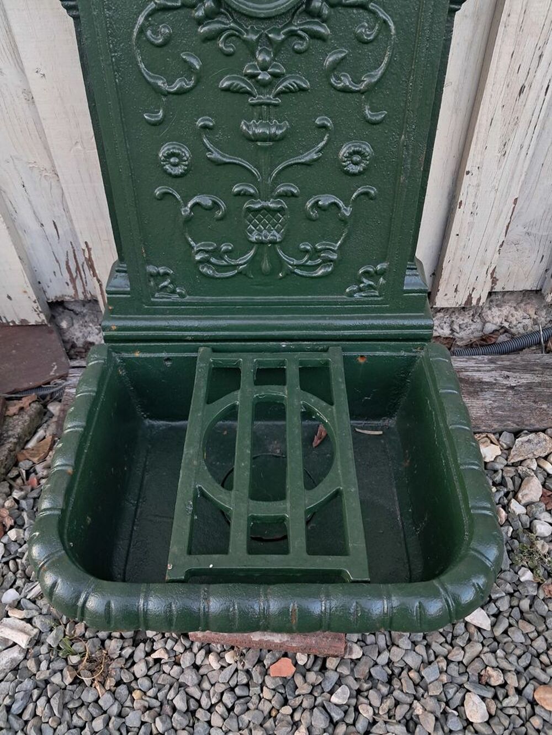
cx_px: 276
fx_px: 574
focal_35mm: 27
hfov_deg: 51.4
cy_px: 368
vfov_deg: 65.3
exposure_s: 1/50
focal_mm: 4
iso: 125
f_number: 1.8
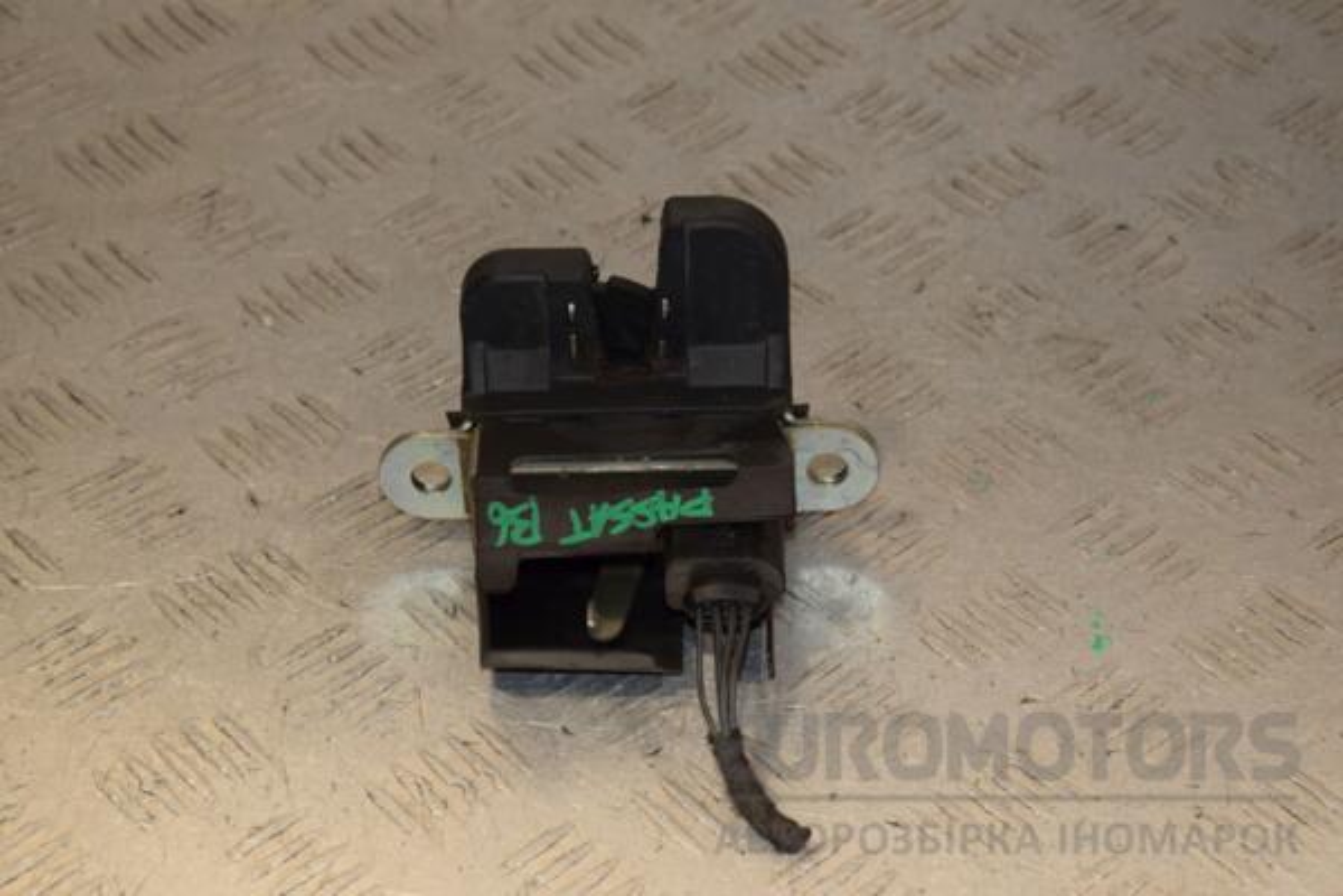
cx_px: 672
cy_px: 448
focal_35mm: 93
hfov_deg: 21.9
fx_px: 3469
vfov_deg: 14.7
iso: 800
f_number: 8
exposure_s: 1/200
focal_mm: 62
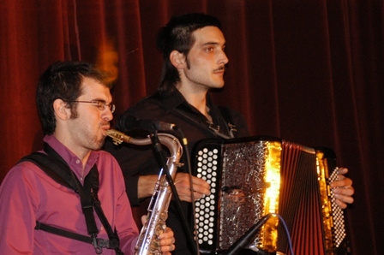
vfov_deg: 6.8
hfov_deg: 10.2
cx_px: 192
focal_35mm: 202
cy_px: 128
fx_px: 2158
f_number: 2.8
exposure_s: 1/60
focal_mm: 135
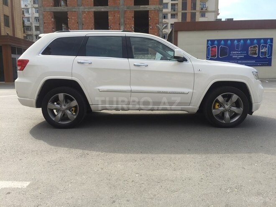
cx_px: 138
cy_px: 104
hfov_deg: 61.7
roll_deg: -0.3
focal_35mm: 29
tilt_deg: -7.7
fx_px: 231
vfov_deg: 48.2
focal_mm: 4.15
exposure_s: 1/1099
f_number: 2.2
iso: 32
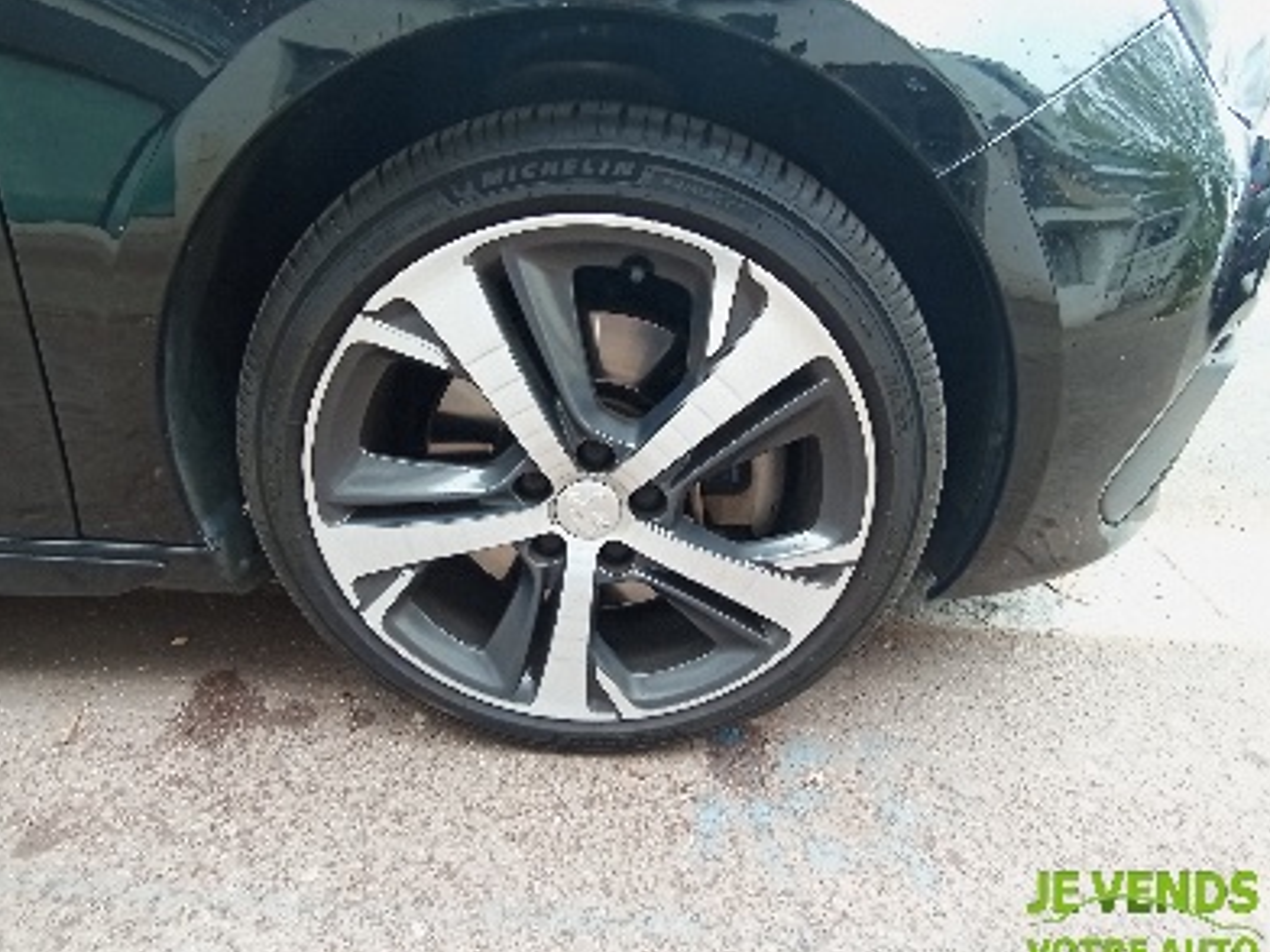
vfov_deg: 74.7
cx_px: 603
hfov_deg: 91.0
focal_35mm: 17
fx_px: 624
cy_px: 489
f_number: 2.2
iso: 73
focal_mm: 1.65
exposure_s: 1/100
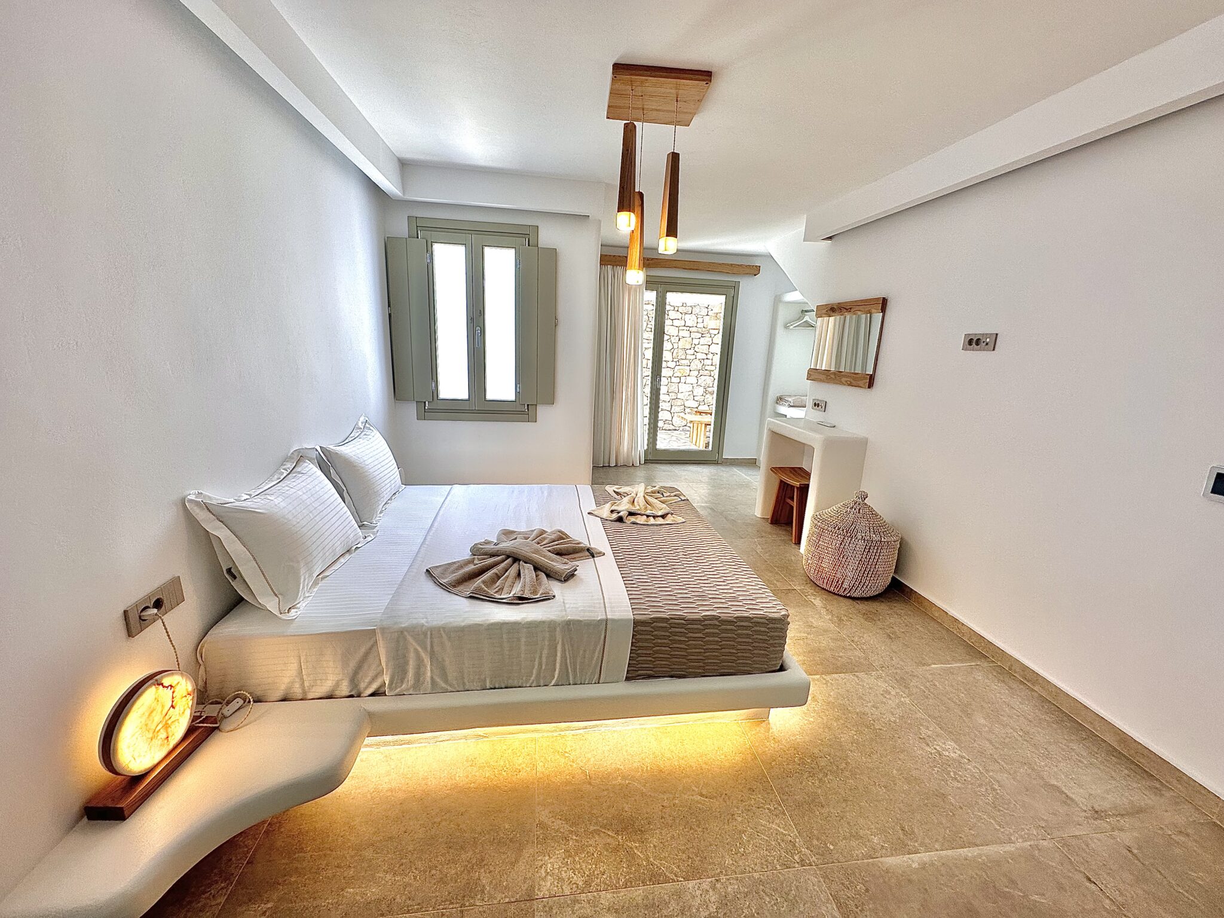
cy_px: 459
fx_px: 495
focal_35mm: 14
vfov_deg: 85.7
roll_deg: -2.8
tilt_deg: -13.3
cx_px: 612
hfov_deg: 102.1
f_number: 2.2
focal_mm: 2.22
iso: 40
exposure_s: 1/100
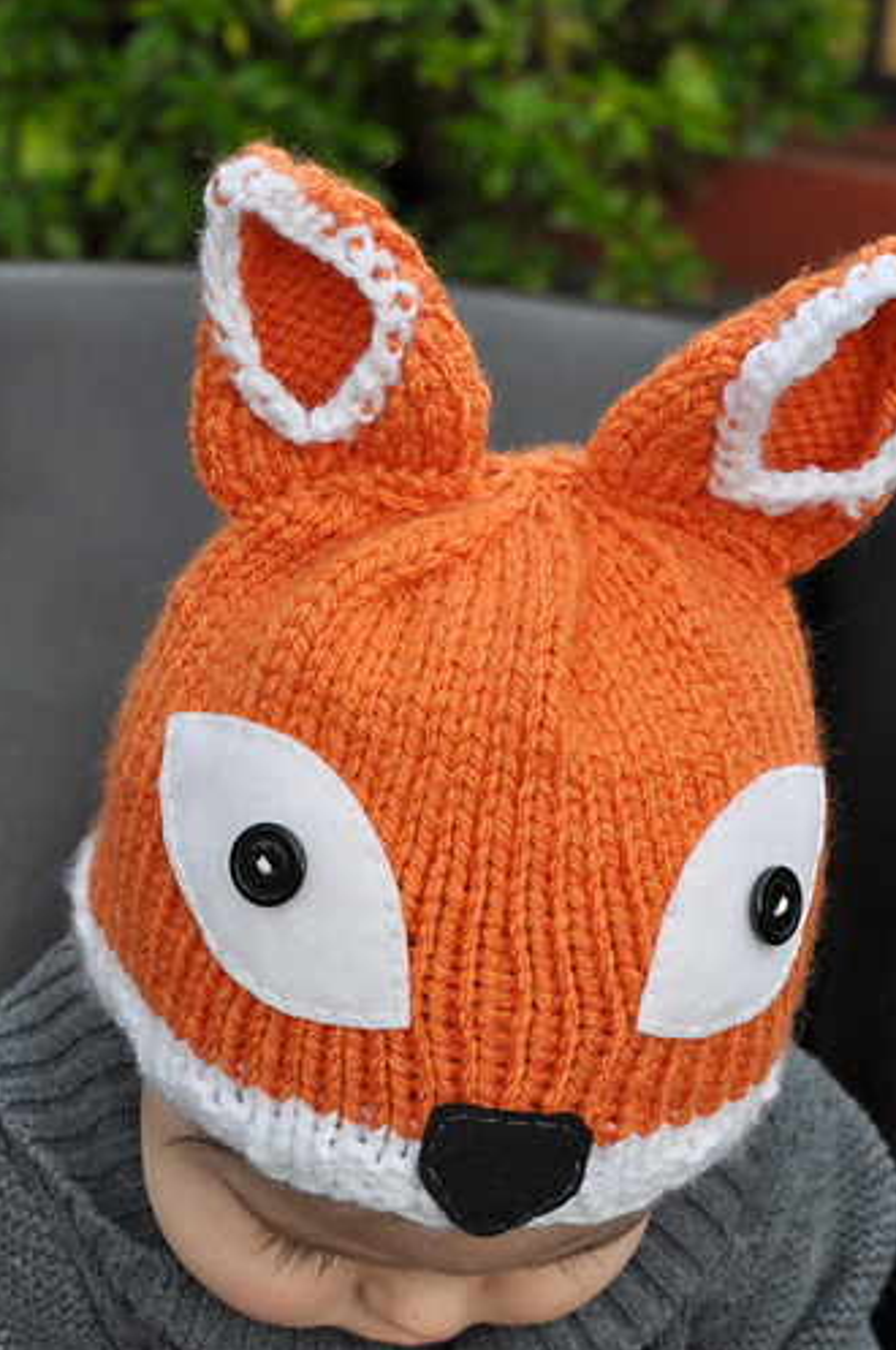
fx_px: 2532
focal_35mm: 68
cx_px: 523
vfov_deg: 29.8
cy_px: 777
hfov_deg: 20.0
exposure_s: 1/160
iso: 200
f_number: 6.3
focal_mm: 35
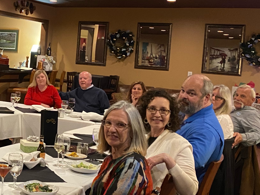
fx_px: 481
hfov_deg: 27.7
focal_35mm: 64
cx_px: -24
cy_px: 73
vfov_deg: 22.9
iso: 800
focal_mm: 4.25
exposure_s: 1/24
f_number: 1.8
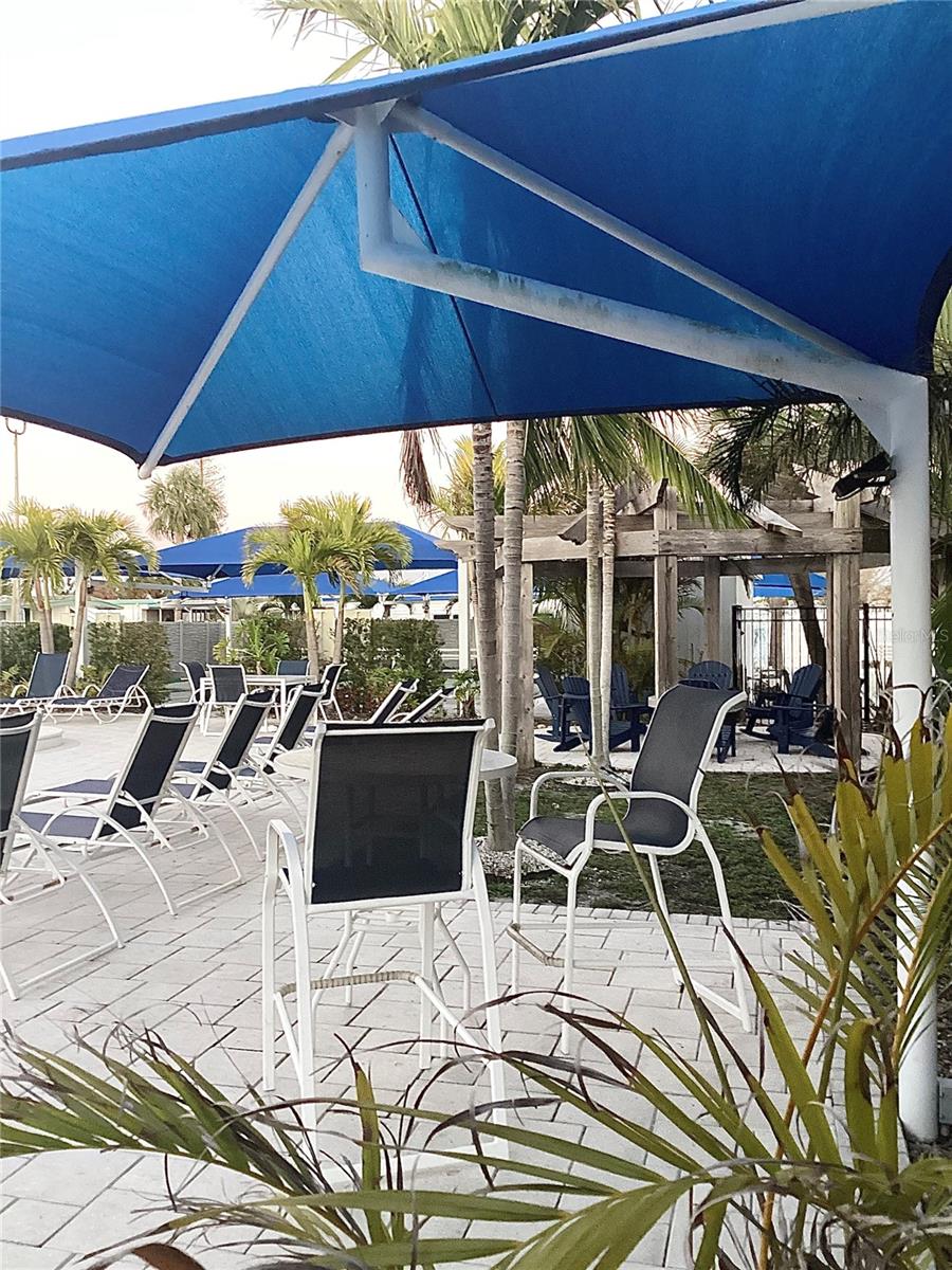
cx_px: 476
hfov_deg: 45.4
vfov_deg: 58.4
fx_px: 1137
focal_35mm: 31
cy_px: 635
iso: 320
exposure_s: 1/60
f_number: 2.4
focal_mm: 3.3
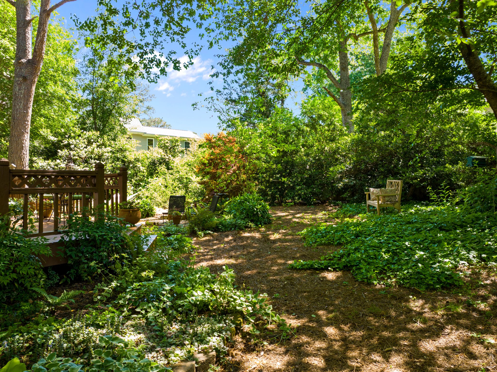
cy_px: 186
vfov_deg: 56.8
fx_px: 344
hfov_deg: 71.6
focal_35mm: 24
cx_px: 248
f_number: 2.8
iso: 160
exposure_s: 1/15
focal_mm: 12.29
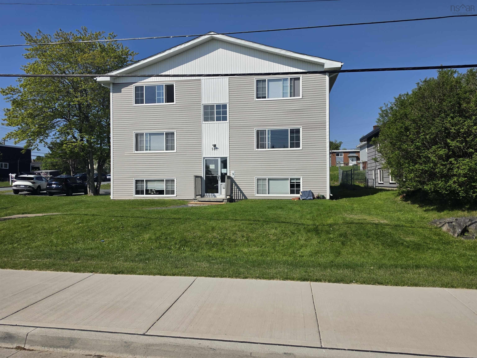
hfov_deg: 73.9
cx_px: 238
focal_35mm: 23
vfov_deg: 58.9
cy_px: 179
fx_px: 317
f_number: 1.4
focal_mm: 6.5
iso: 40
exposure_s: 1/7939
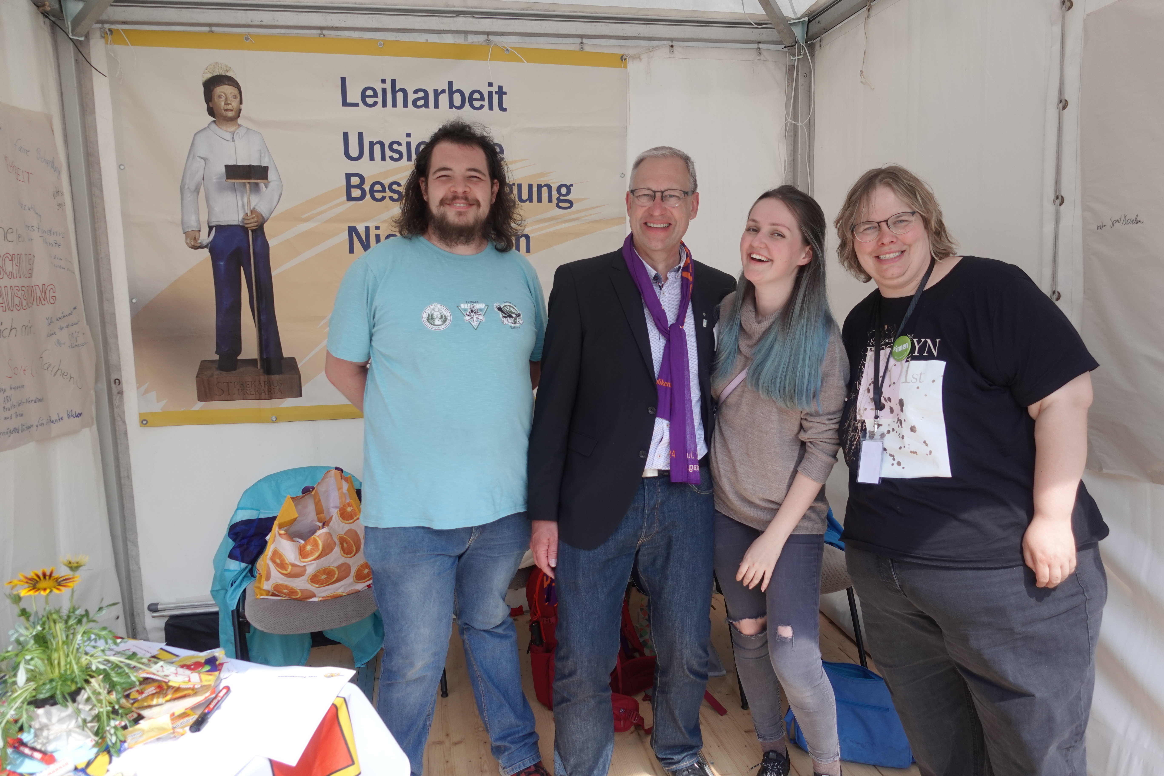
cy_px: 388
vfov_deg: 53.1
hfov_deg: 73.7
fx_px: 776
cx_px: 582
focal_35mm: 24
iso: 125
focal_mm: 8.8
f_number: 2.8
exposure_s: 1/640
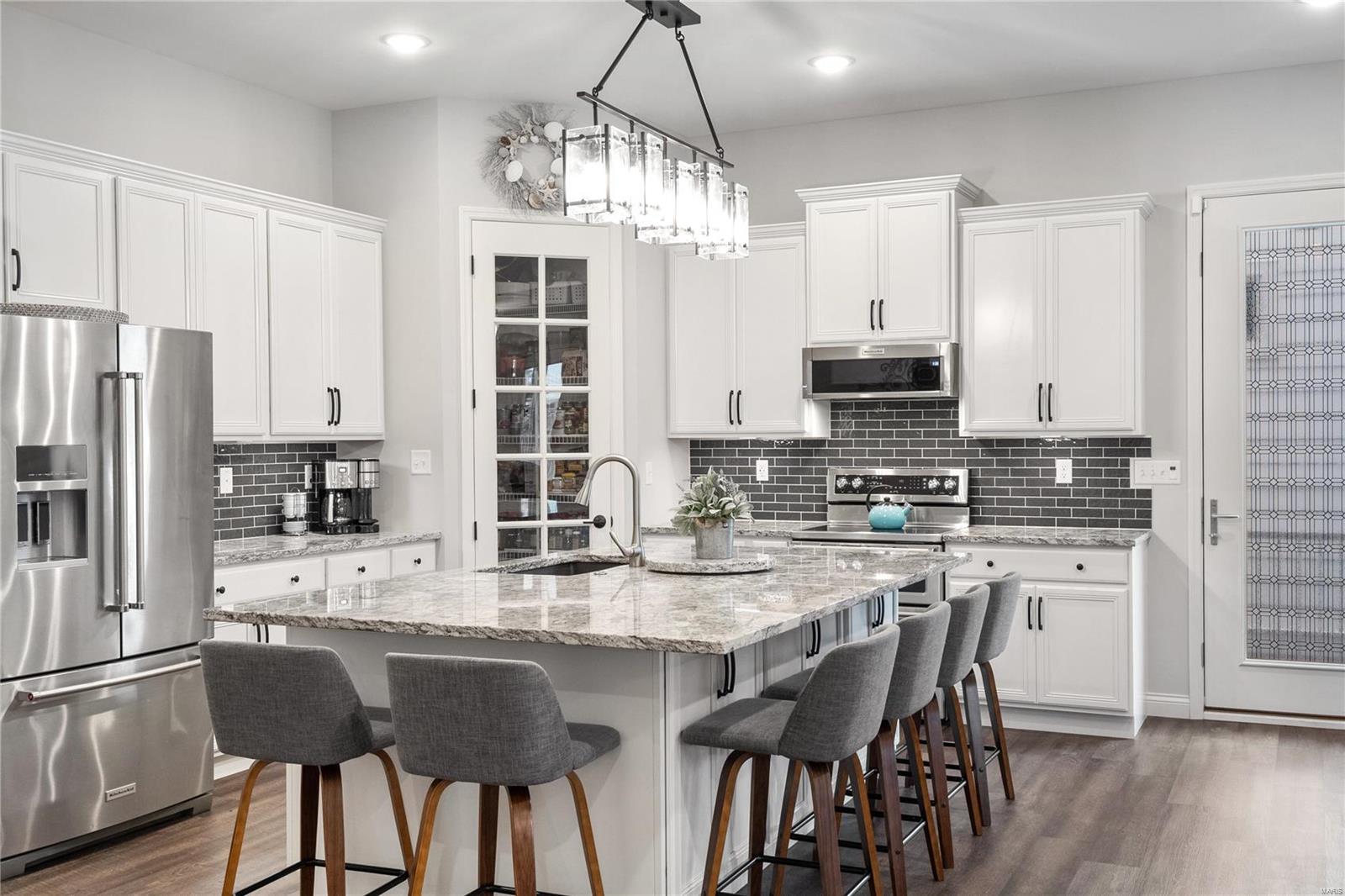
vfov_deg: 36.9
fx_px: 1345
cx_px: 672
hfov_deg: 53.1
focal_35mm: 36
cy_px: 448
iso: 400
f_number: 6.3
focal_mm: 18
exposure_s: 1/6
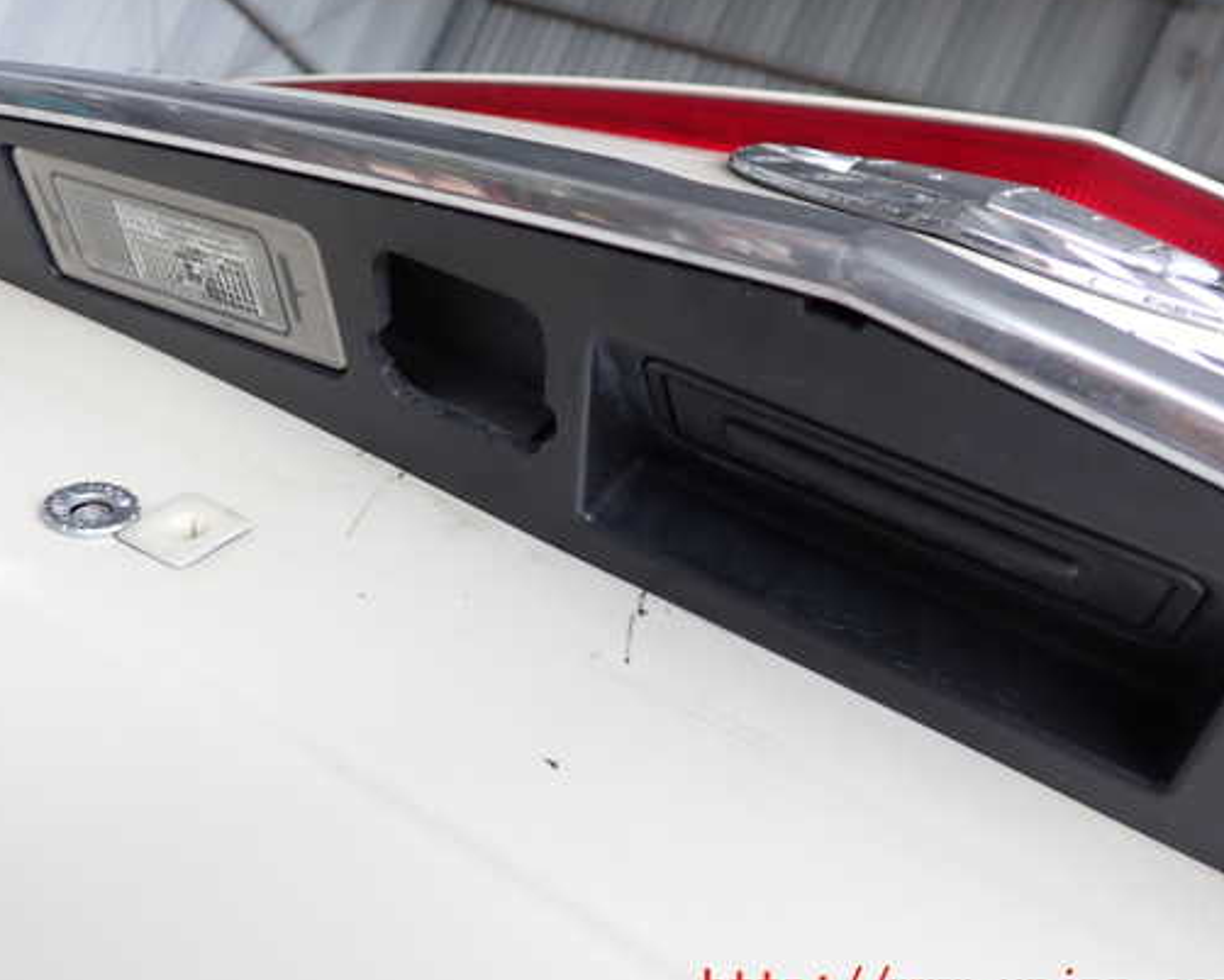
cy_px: 475
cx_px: 522
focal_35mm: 35
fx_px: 1268
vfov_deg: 42.2
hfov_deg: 51.3
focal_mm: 5.4
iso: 160
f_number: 2.3
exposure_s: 1/60
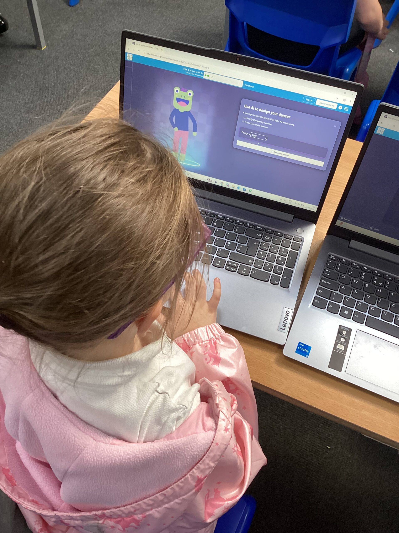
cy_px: 266
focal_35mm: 31
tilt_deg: -54.1
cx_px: 200
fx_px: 476
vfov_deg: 58.4
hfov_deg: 45.4
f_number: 2.4
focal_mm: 3.3
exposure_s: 1/60
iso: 100
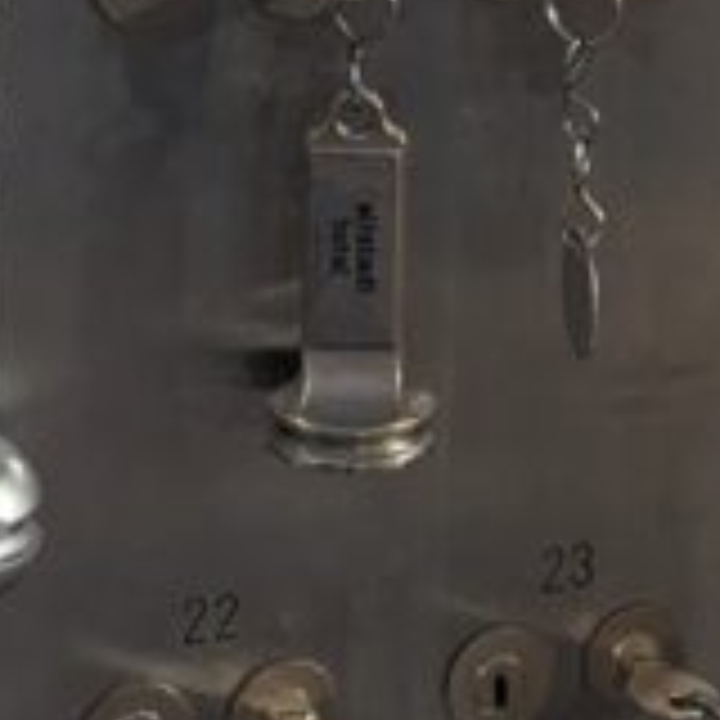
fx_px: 3200
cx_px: 490
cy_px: -569
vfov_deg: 11.9
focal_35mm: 136
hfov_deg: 12.8
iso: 2477
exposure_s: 1/100
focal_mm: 6.81
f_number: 1.85
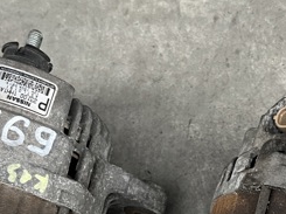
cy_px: 217
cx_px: 180
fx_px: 561
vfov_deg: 20.8
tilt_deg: -73.4
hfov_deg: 28.5
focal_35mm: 68
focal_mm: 5.1
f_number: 1.6
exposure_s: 1/60
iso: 160
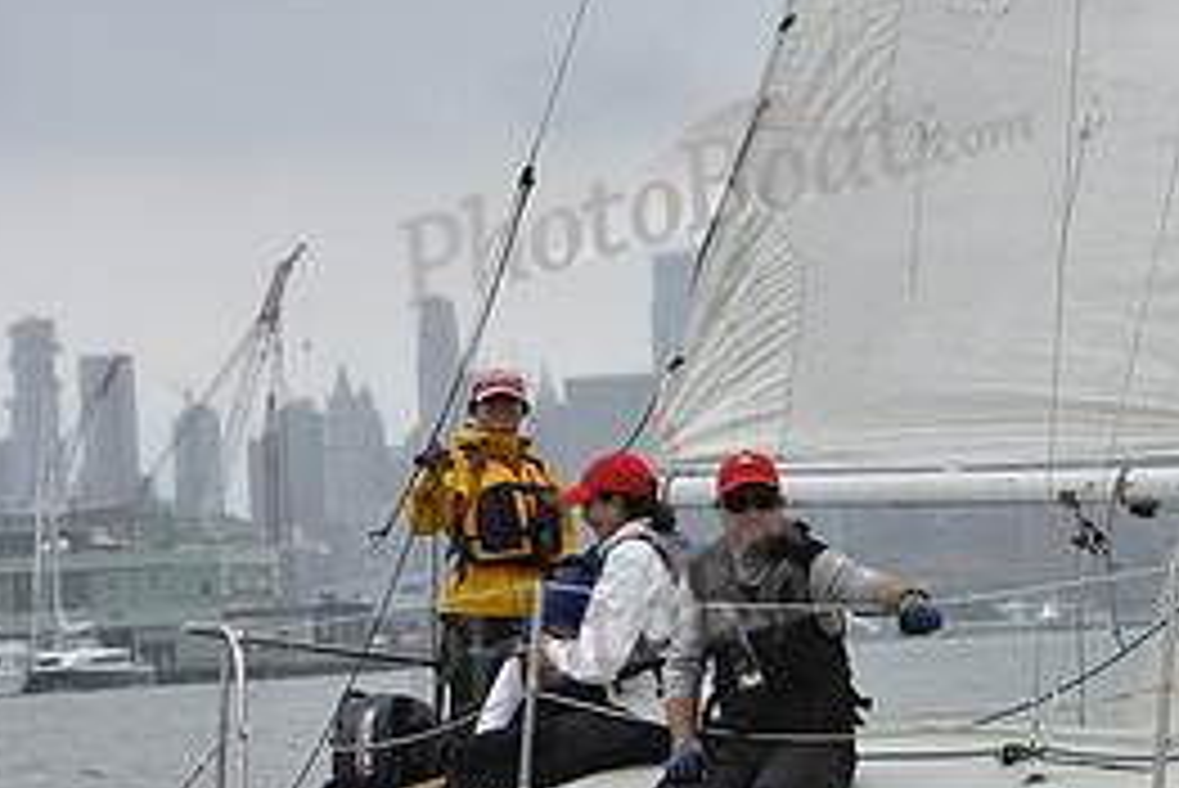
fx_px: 5079
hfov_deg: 13.0
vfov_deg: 8.8
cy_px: 777
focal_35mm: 155
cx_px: 1269
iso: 400
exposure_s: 1/800
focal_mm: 70
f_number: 7.1
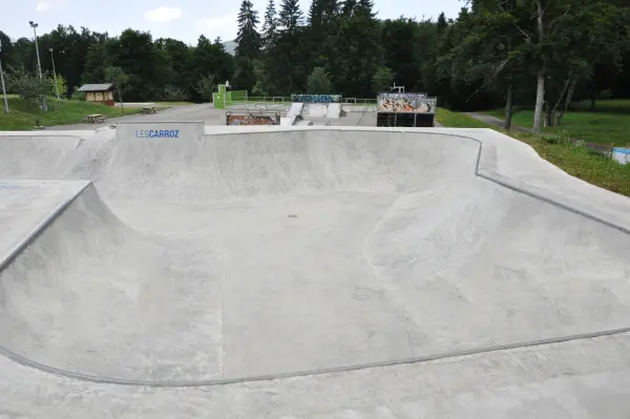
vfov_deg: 47.9
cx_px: 315
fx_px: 472
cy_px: 210
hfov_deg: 67.4
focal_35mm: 27
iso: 800
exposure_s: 1/250
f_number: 16
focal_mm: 18
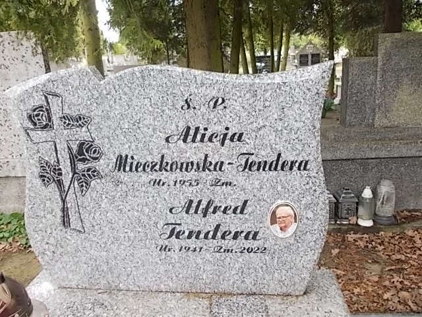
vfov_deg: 49.7
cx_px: 211
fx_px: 341
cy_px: 158
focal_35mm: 28
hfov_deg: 63.4
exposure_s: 1/50
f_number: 2.7
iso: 80
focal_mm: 4
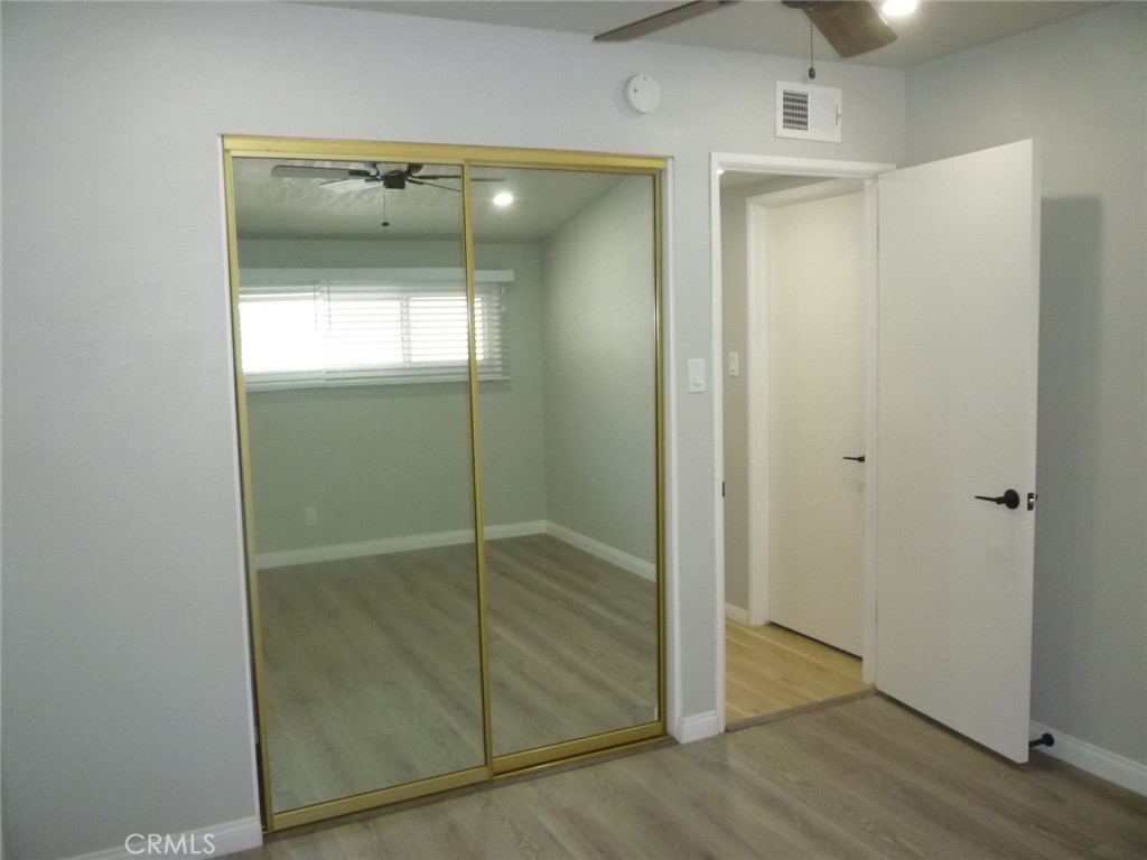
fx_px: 961
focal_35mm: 29
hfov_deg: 61.7
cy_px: 430
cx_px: 574
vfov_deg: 48.2
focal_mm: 5.2
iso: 400
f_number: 3.3
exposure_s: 1/80
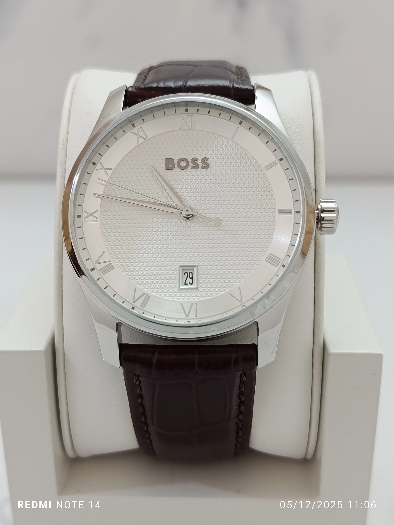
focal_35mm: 48
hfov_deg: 30.3
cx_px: 197
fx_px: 728
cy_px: 262
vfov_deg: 39.7
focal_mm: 5.24
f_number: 1.7
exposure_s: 1/100
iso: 422
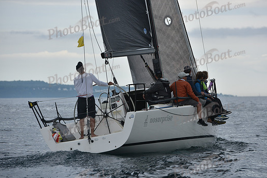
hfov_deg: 9.2
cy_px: 93
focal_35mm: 223
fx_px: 1654
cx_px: 147
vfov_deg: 6.2
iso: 250
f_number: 6.3
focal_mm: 200
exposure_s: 1/800
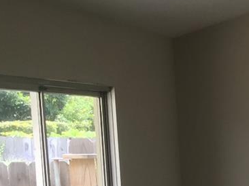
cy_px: 240
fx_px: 855
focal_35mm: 119
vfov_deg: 12.1
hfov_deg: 14.5
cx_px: 451
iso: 50
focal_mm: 4.15
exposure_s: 1/120
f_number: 2.2
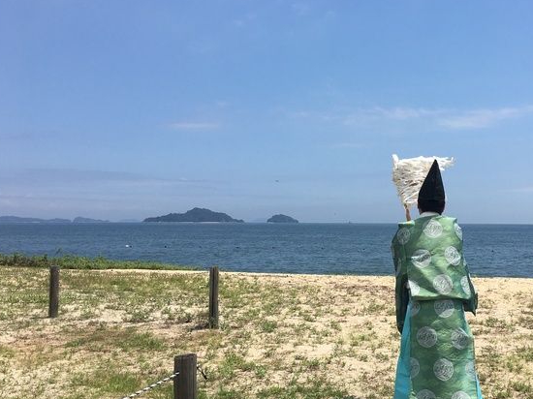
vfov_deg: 33.5
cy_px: 181
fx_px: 662
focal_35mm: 43
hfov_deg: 42.9
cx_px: 380
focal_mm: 4.15
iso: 25
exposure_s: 1/2564
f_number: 2.2
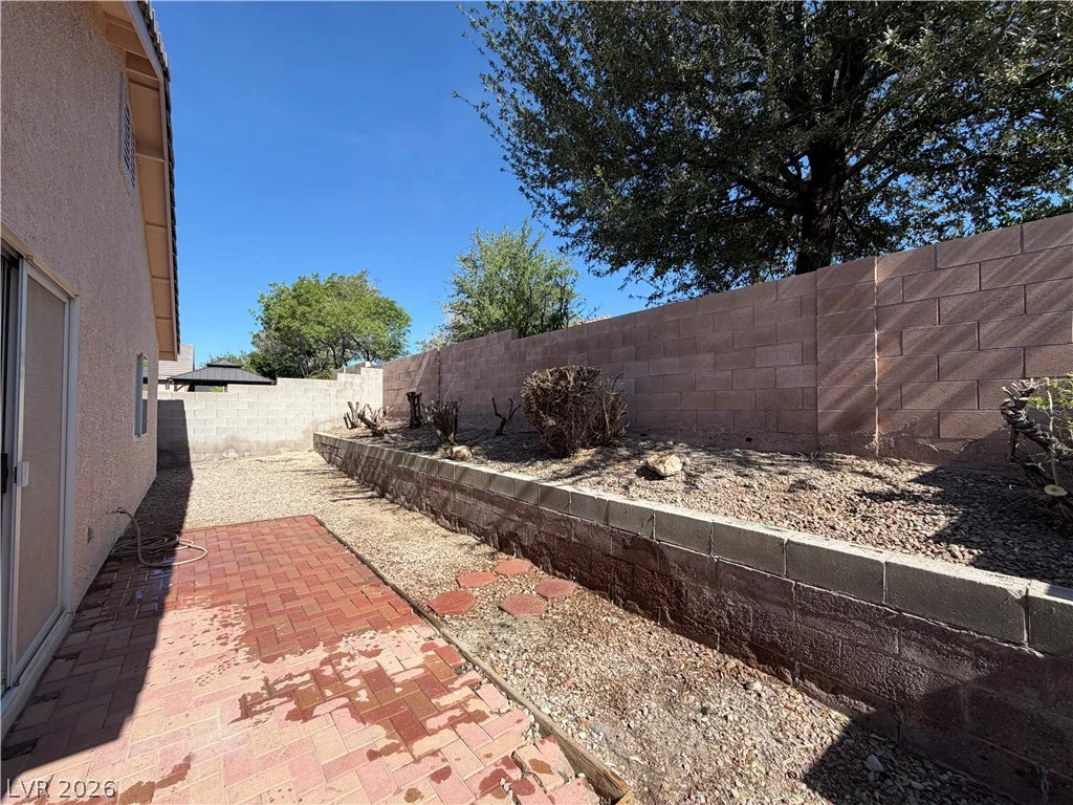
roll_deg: -0.7
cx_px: 536
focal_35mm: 14
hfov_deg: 102.1
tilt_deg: +0.7
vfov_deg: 85.7
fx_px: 434
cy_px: 402
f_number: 2.2
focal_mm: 2.22
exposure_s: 1/770
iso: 32
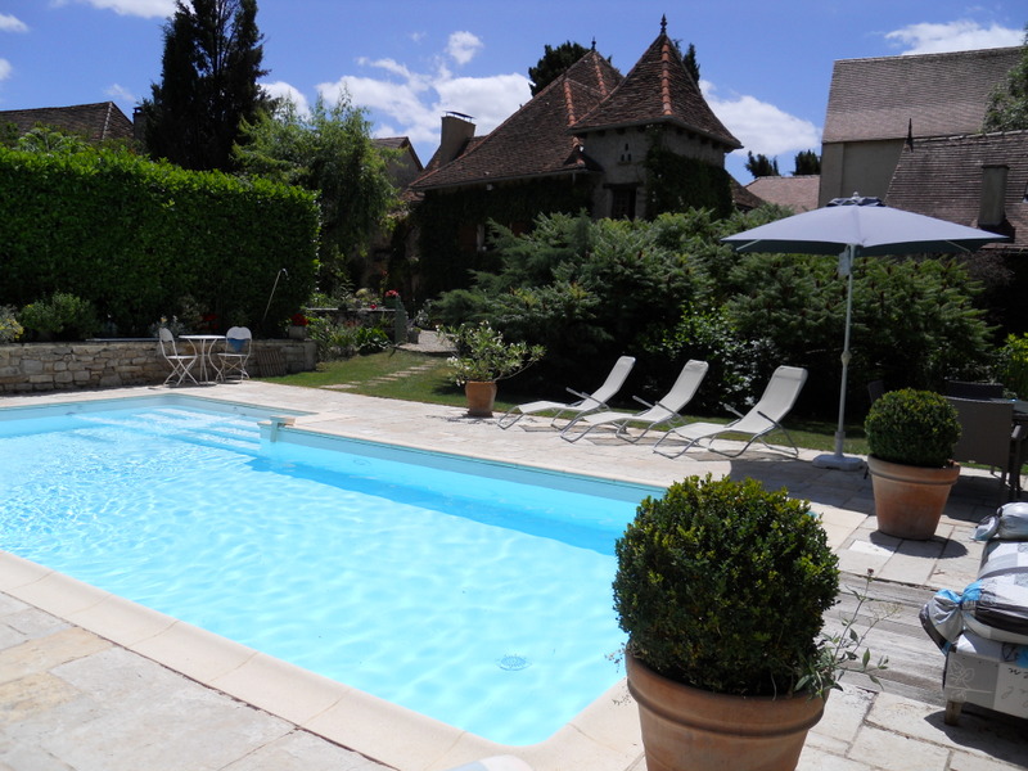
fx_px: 832
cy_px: 386
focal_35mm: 28
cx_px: 514
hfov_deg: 63.4
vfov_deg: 49.7
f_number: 5.4
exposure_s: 1/500
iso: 80
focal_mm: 5
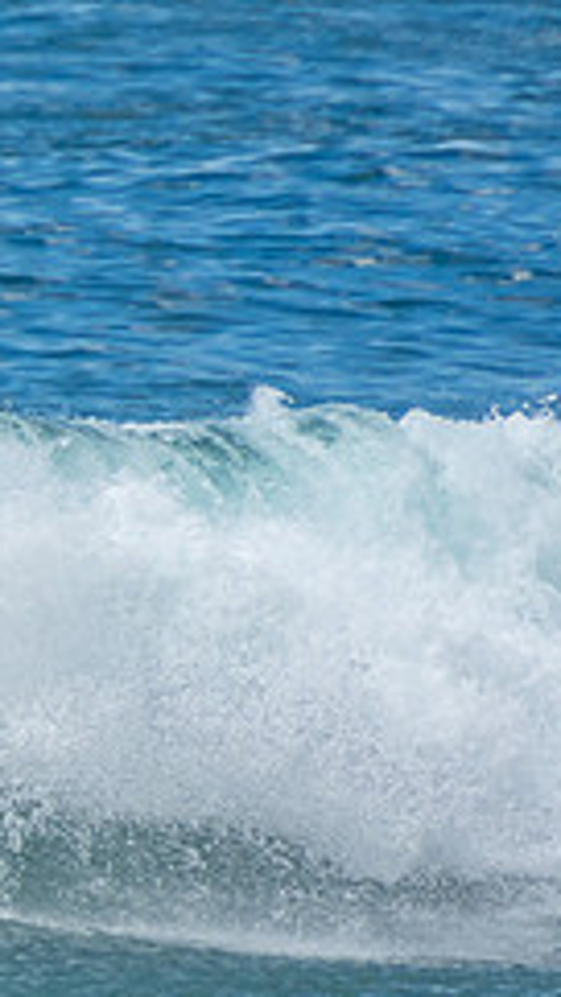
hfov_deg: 0.8
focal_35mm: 1504
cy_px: 538
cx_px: -462
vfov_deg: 1.4
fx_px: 39801
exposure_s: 1/1250
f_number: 5.6
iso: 250
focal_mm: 400
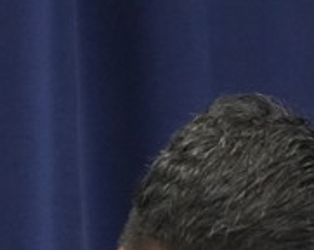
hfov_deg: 4.6
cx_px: 734
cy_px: 359
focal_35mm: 410
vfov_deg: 3.7
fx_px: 3802
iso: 6400
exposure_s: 1/160
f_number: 4
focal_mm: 77
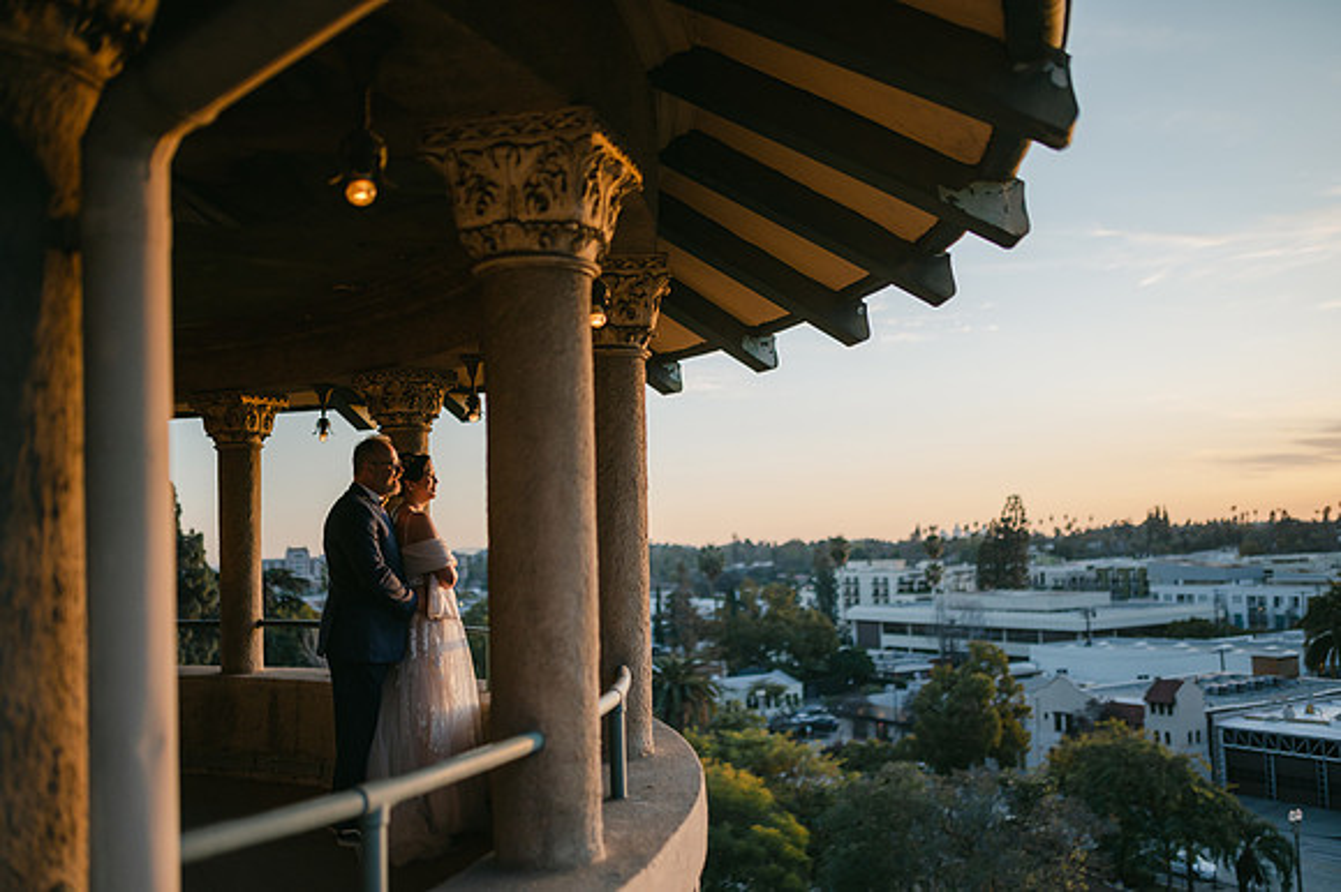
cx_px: 670
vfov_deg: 37.8
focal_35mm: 35
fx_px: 1303
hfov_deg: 54.5
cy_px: 446
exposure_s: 1/8000
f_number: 1.4
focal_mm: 35
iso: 640
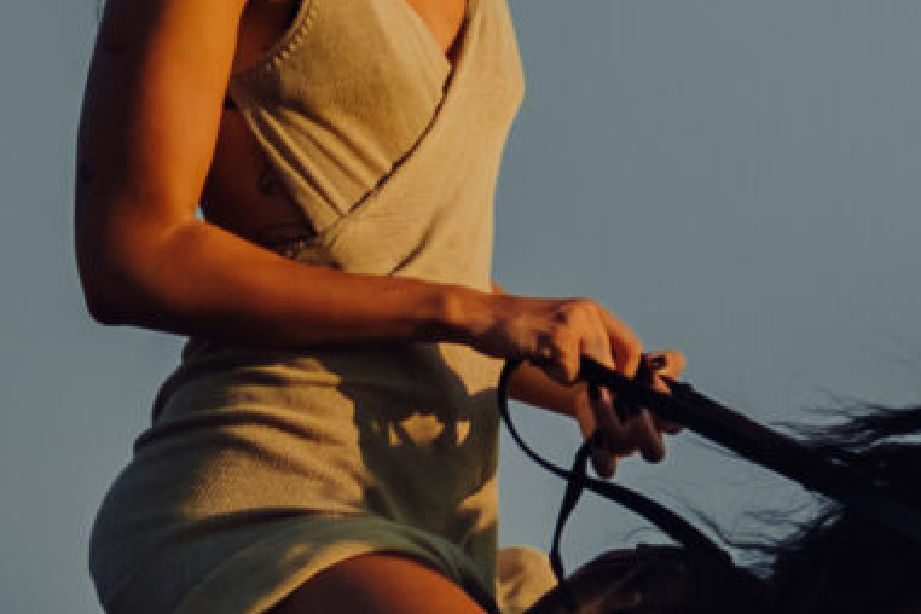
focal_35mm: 571
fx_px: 14607
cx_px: 2514
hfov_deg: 3.5
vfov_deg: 2.4
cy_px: 668
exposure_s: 1/500
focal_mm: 85
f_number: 1.4
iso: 160
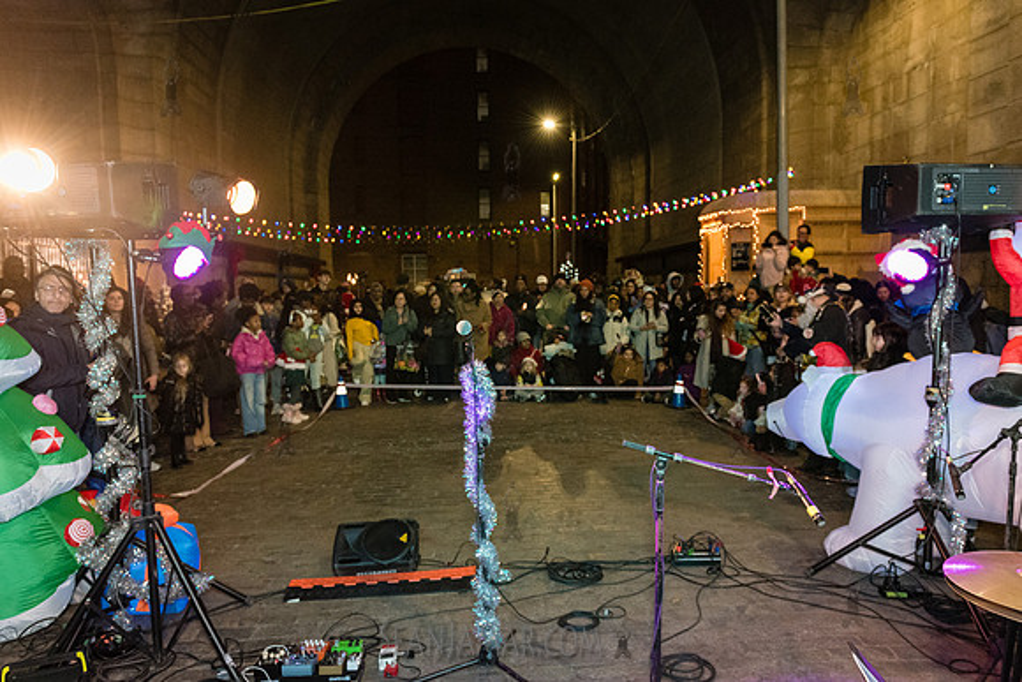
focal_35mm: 26
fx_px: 735
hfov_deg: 69.6
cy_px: 342
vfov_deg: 49.8
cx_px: 534
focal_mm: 24
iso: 6400
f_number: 3.5
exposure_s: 1/160
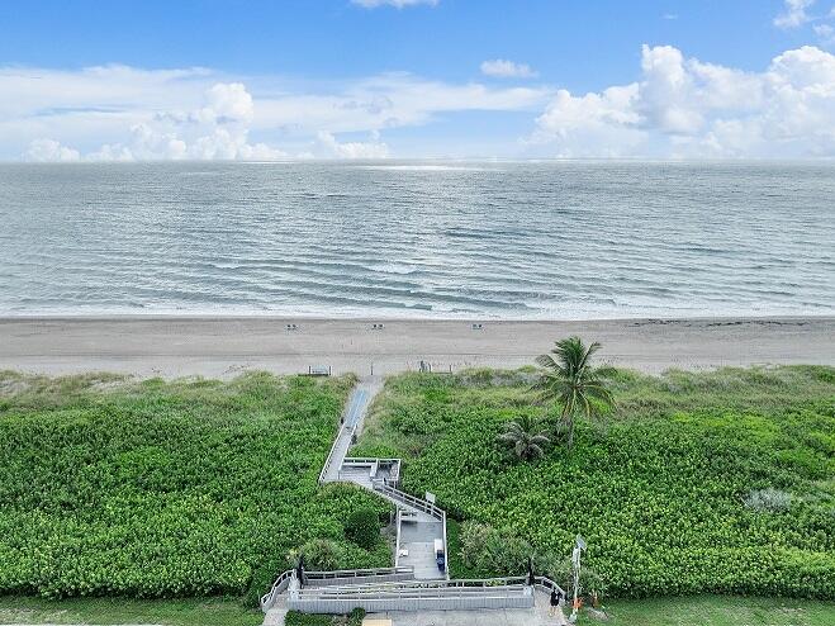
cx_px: 418
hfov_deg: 71.6
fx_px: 579
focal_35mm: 24
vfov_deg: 56.8
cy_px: 313
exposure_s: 1/2500
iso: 170
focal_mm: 12.29
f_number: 2.8
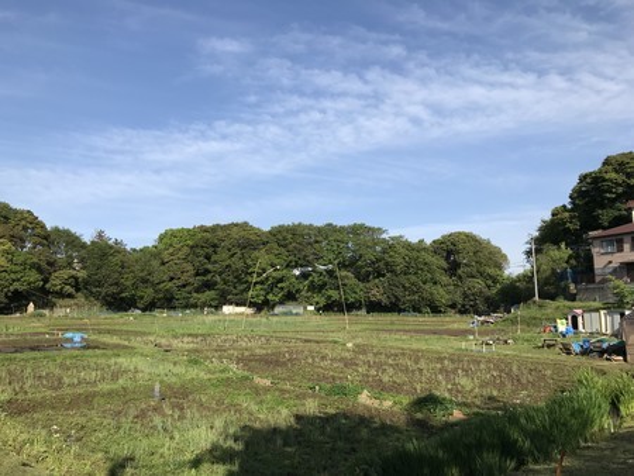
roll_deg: -0.9
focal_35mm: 28
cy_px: 238
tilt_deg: +8.8
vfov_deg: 49.8
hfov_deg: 63.4
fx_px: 513
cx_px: 317
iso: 20
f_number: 1.8
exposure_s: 1/2457
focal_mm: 3.99
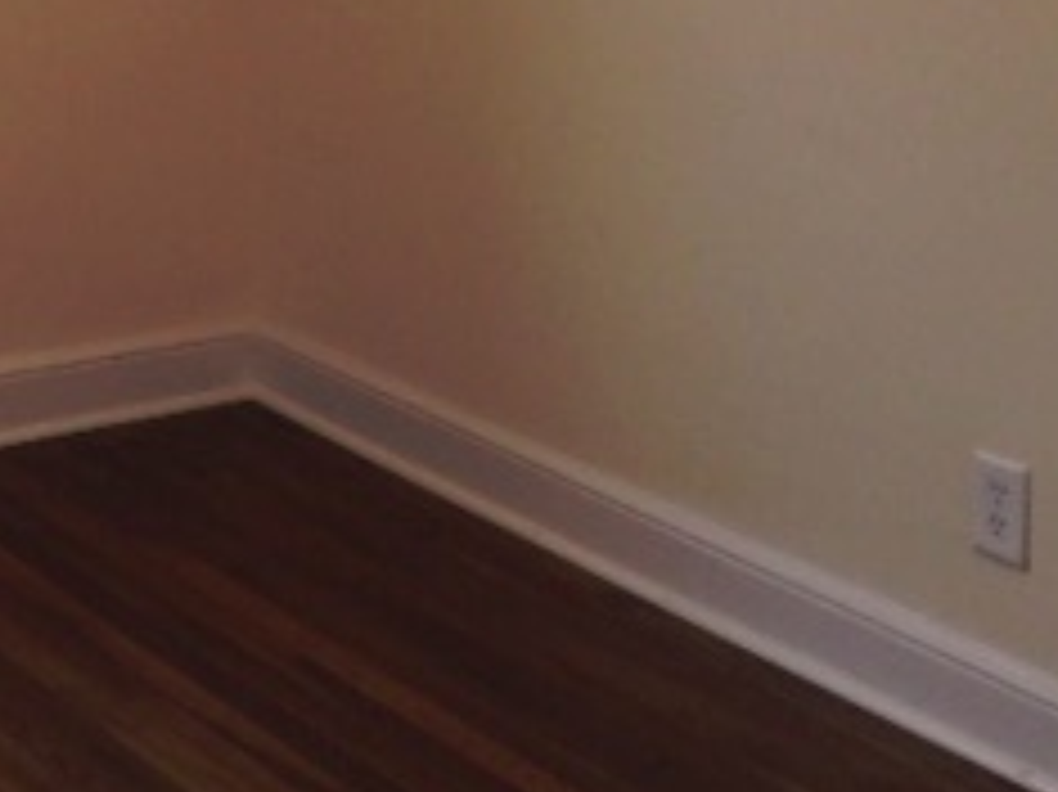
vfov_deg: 15.7
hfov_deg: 20.6
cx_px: -153
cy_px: -198
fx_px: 2749
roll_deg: -0.3
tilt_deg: -5.4
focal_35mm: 90
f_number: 2.4
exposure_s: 1/20
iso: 64
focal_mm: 4.12
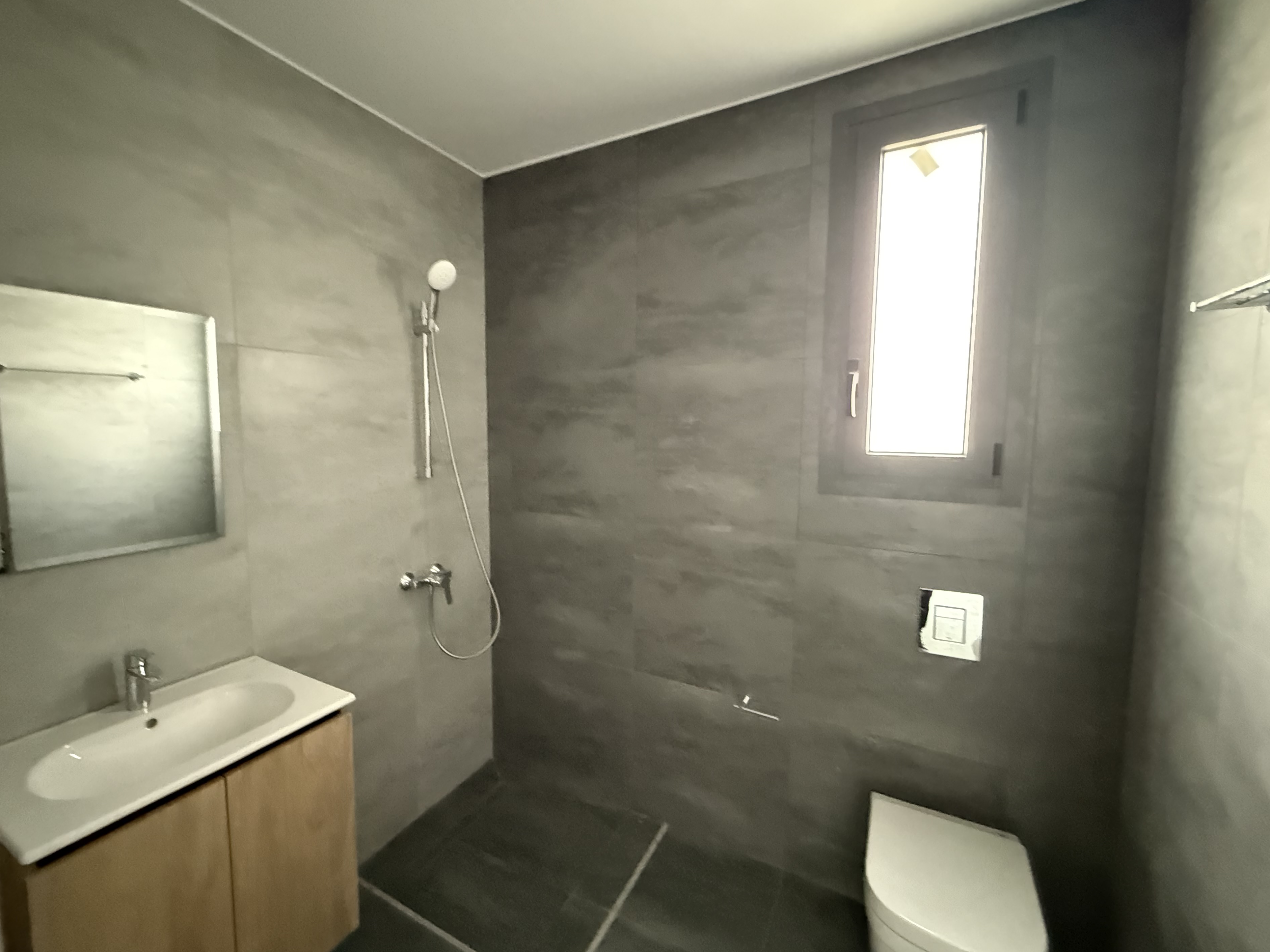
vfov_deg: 81.7
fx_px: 550
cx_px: 593
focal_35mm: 15
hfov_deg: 98.0
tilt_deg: -3.5
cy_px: 471
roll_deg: -0.1
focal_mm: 2.22
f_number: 2.2
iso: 1250
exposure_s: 1/41
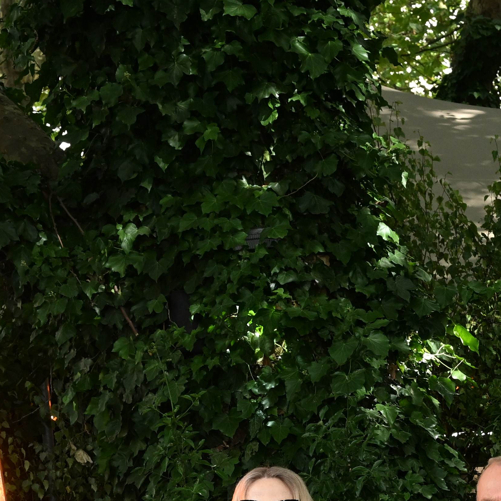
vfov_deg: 12.7
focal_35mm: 129
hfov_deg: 13.3
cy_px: 801
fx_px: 2112
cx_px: 517
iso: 400
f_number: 5
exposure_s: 1/200
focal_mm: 31
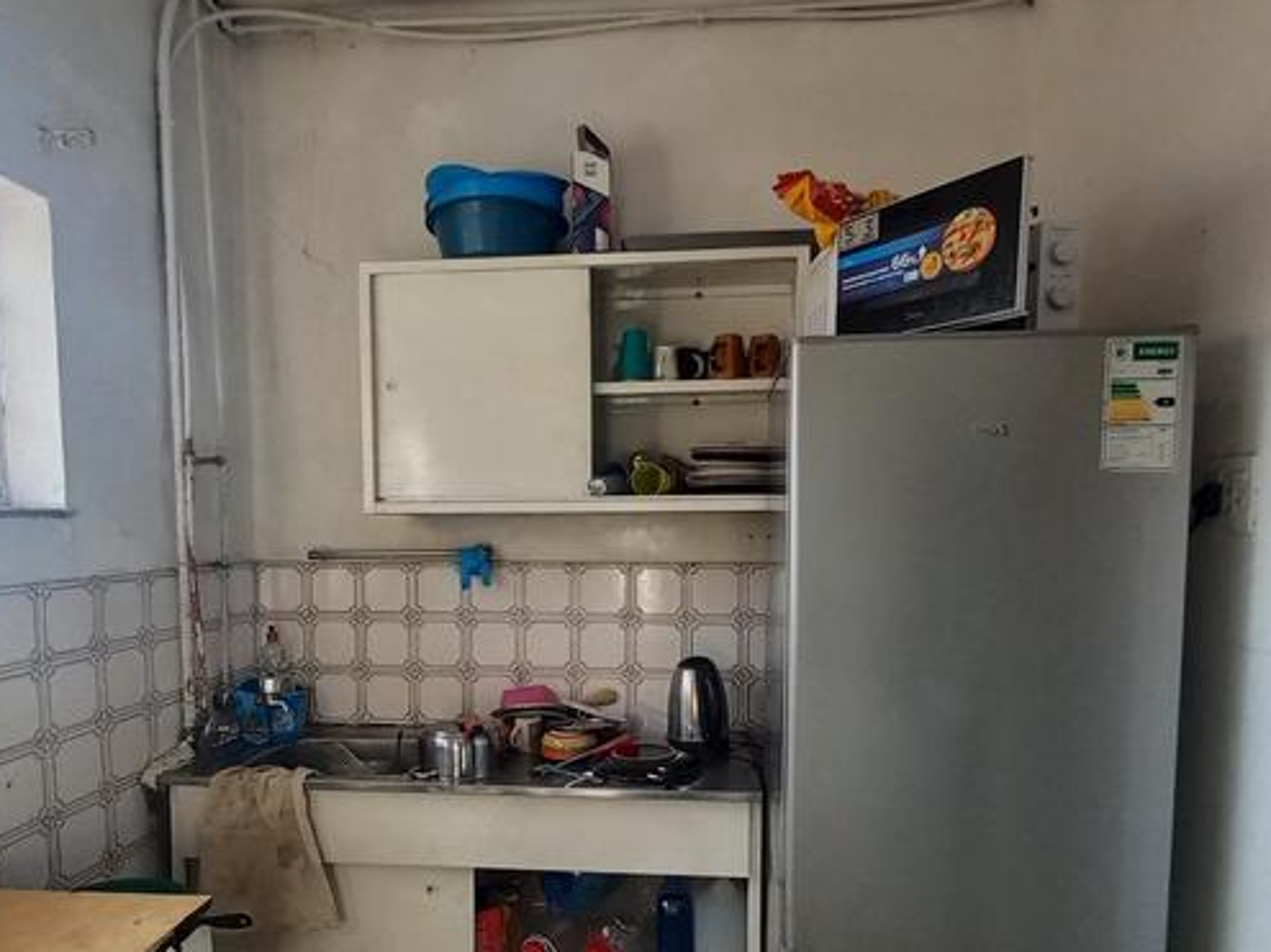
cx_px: 585
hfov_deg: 78.9
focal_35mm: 21
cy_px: 593
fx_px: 771
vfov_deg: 62.6
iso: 50
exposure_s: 1/100
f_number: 2.2
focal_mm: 1.42
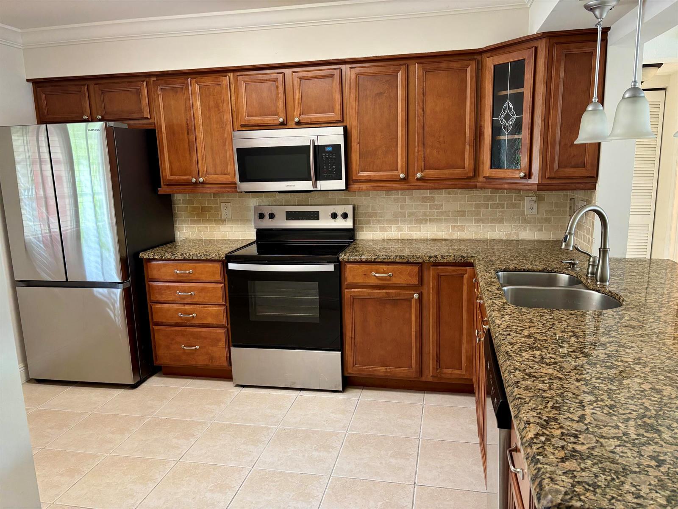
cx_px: 339
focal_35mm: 26
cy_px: 254
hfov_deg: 67.3
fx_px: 509
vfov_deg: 53.1
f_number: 1.6
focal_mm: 5.96
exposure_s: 1/60
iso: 200
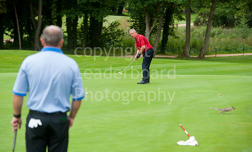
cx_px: 123
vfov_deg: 9.7
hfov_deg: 16.0
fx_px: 898
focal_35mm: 132
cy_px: 66
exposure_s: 1/1000
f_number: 5
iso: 400
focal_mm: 125
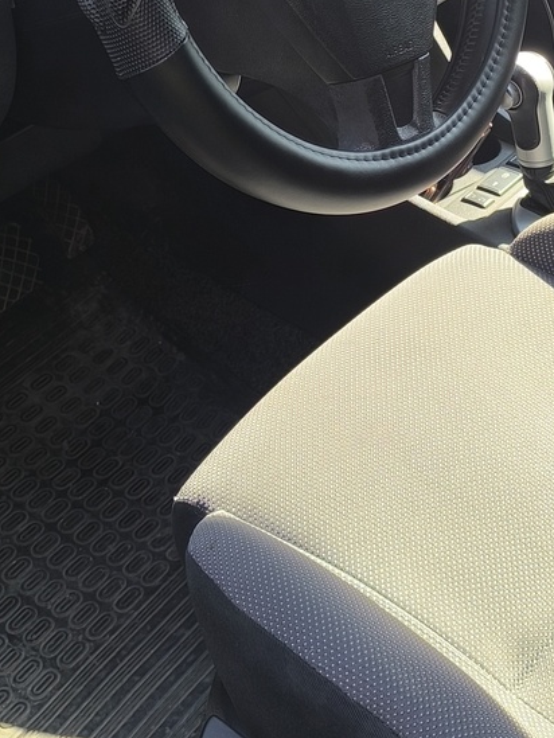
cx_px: 358
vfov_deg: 27.7
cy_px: 51
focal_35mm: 67
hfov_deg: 21.9
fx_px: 1429
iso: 64
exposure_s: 1/100
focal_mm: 6.14
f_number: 1.65
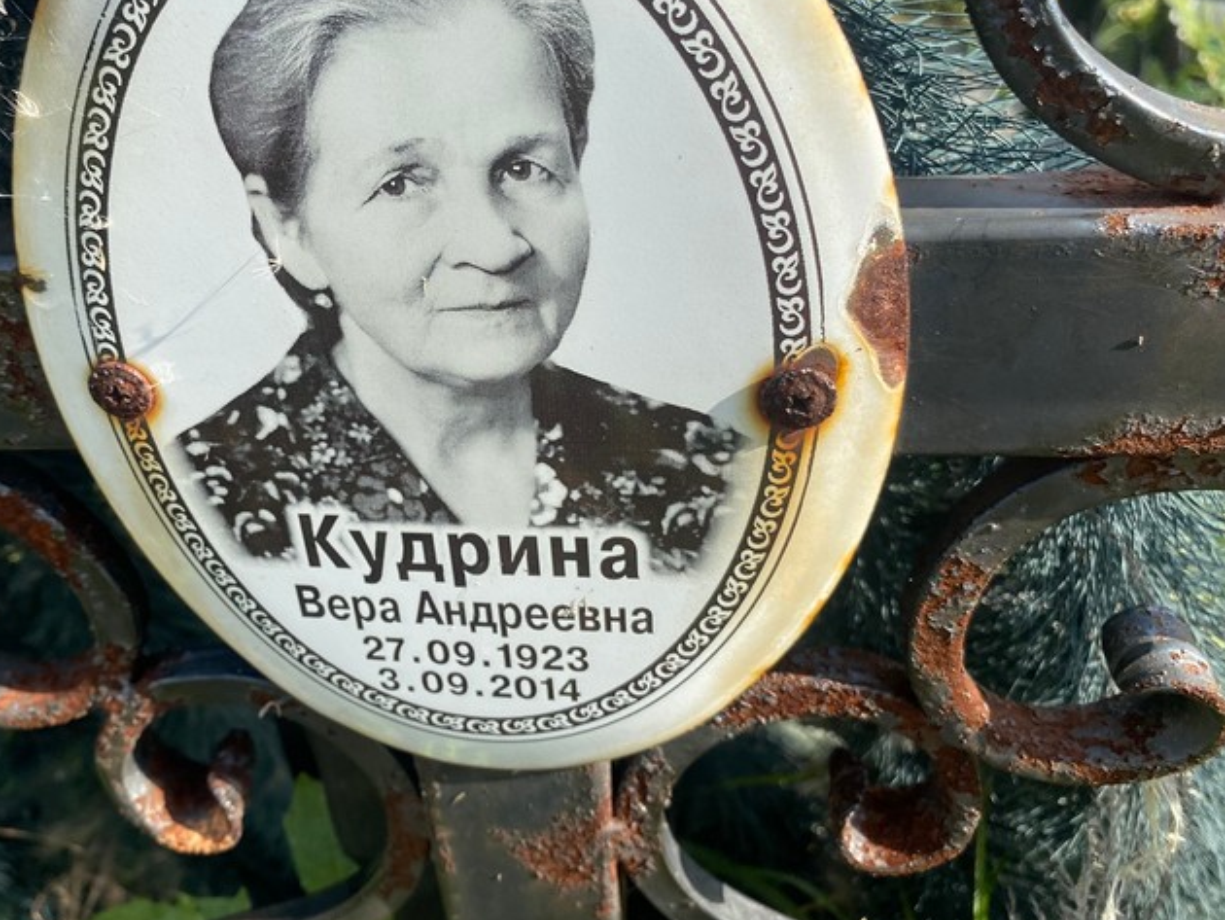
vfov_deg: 42.9
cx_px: 486
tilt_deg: -36.6
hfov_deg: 54.9
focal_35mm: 33
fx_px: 1168
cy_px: 407
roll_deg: -0.8
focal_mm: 4.25
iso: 32
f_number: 1.8
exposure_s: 1/1504
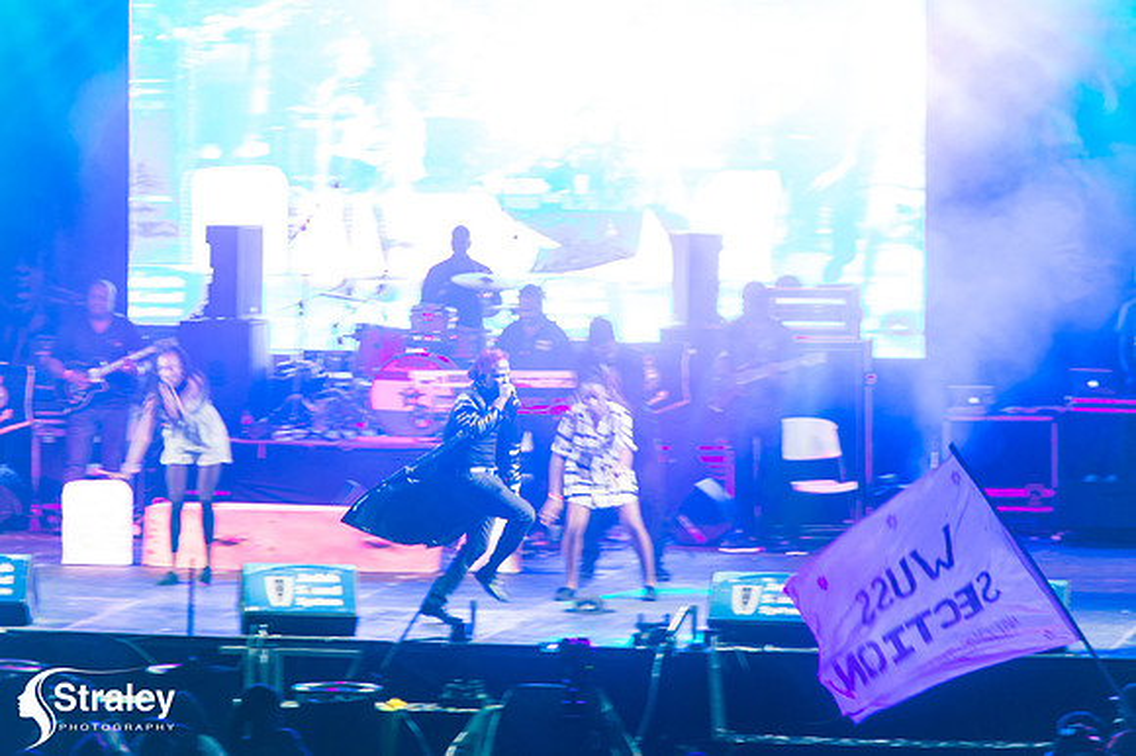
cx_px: 568
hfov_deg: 7.6
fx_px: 8515
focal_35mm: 270
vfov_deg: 5.1
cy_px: 378
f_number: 5.6
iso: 2500
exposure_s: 1/60
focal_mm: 270
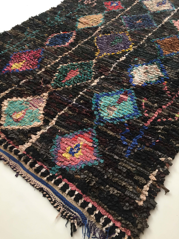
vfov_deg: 61.7
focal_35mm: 29
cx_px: 90
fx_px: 200
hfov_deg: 48.2
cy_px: 120
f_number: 2.2
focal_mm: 4.15
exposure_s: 1/33
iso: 125
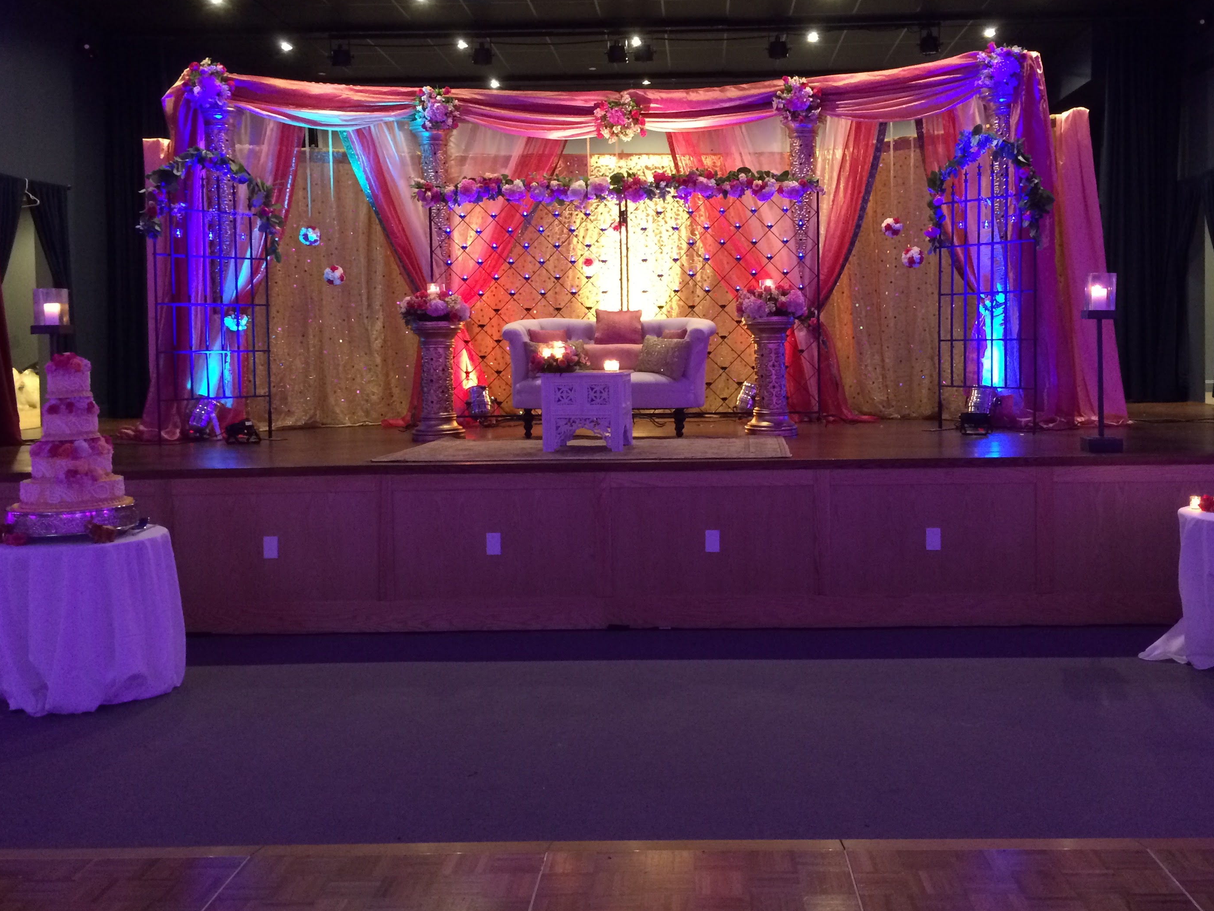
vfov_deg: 41.7
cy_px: 389
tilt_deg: -4.0
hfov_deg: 53.8
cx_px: 682
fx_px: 1192
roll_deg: +0.7
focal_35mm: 34
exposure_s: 1/15
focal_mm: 4.15
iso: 250
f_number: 2.2
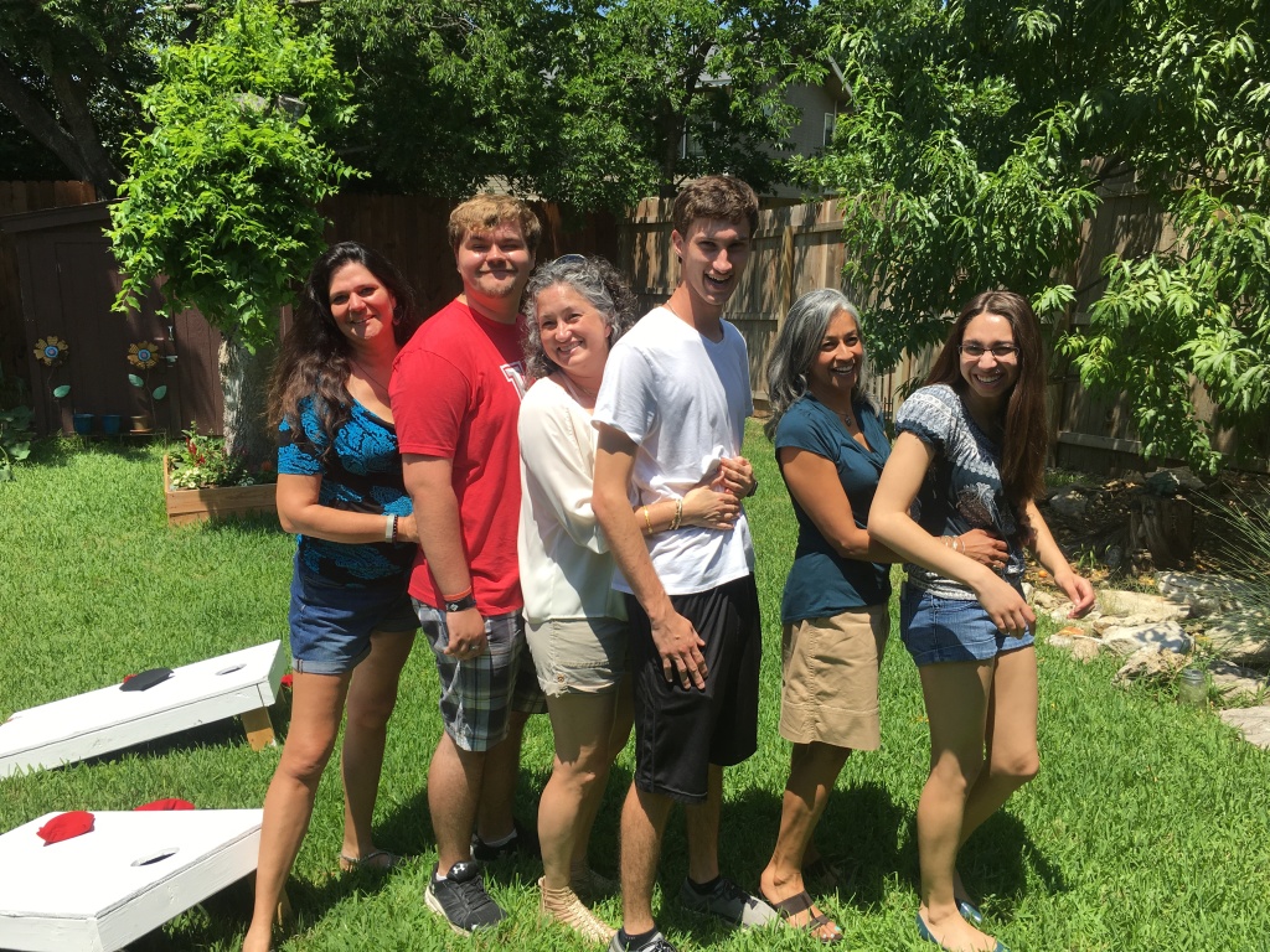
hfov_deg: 61.7
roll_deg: +0.1
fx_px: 1064
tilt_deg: -13.1
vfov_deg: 48.2
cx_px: 635
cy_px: 476
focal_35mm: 29
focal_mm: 4.15
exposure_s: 1/1221
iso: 25
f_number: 2.2
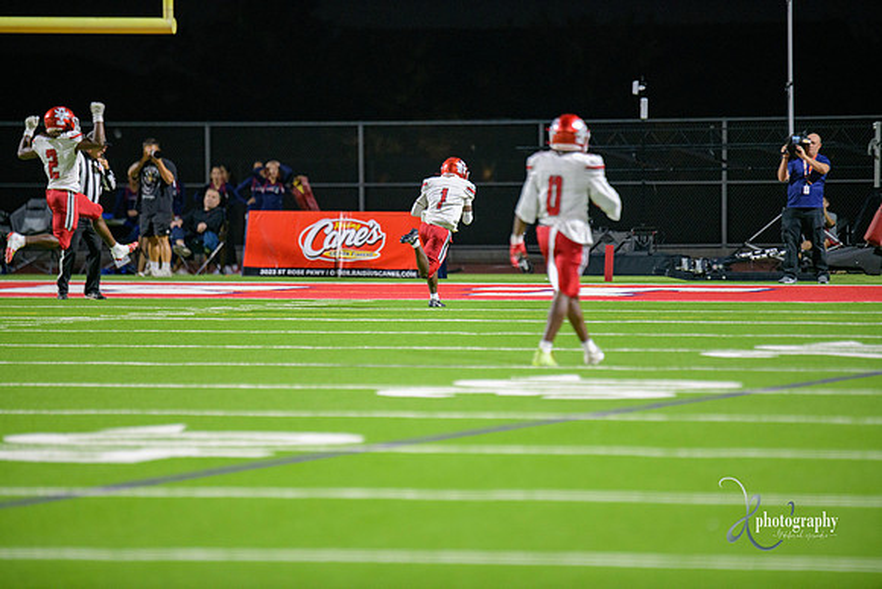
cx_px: 441
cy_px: 294
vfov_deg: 4.6
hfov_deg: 6.9
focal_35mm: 300
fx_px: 7351
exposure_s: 1/250
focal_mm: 300
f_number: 2.8
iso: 2000
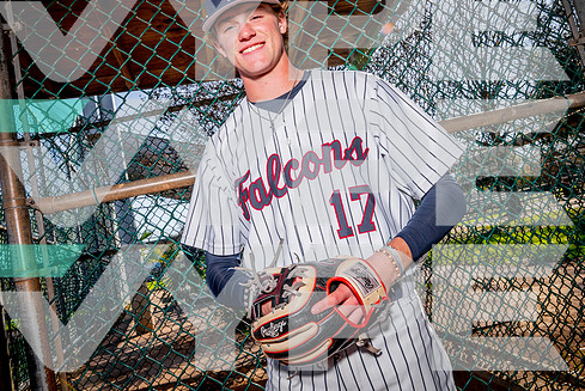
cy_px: 163
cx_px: 269
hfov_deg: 58.6
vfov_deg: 41.1
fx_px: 520
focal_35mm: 32
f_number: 13
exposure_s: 1/125
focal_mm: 27
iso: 200
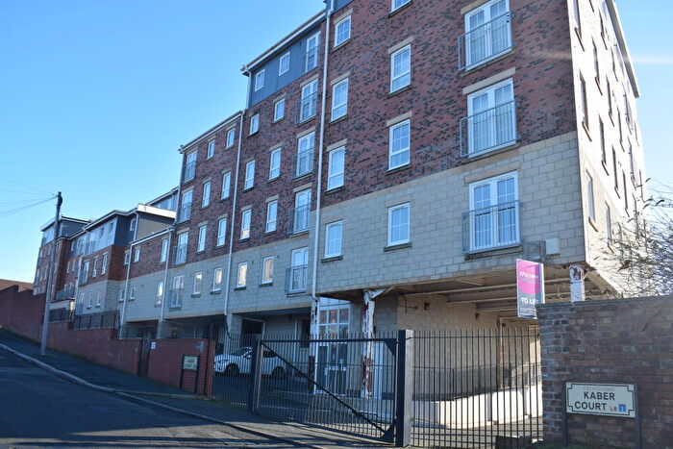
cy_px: 224
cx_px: 336
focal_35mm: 30
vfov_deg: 43.6
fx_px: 561
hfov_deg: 61.9
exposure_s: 1/320
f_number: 8
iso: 200
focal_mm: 20
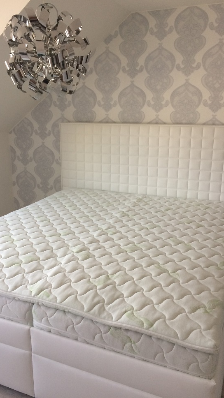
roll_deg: +1.2
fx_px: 338
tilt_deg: -15.7
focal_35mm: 32
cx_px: 101
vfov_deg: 61.0
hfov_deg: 36.6
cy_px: 197
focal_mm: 4.15
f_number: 2.2
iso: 40
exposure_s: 1/33
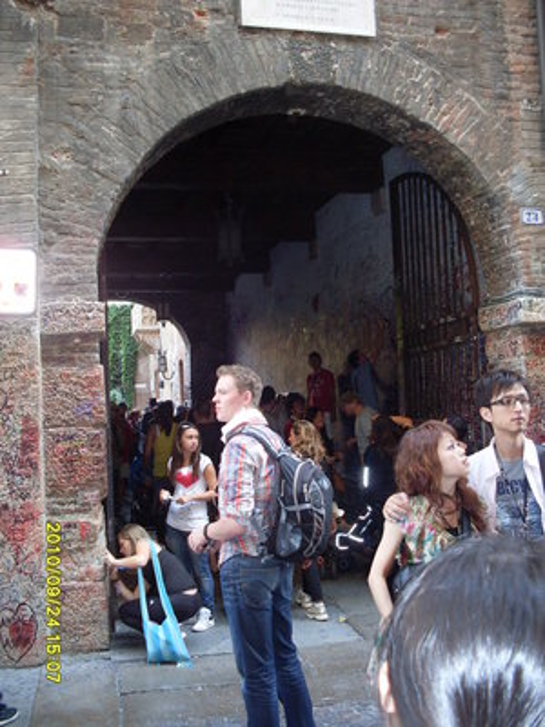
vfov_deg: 49.0
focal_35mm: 38
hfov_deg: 37.7
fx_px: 798
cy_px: 364
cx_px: 272
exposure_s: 1/45
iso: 120
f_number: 2.8
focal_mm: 6.3
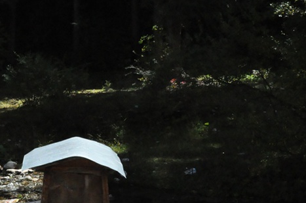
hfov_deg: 24.6
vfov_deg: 17.2
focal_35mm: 79
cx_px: 5
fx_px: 671
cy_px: 133
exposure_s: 1/1250
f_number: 18
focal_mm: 24
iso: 3200
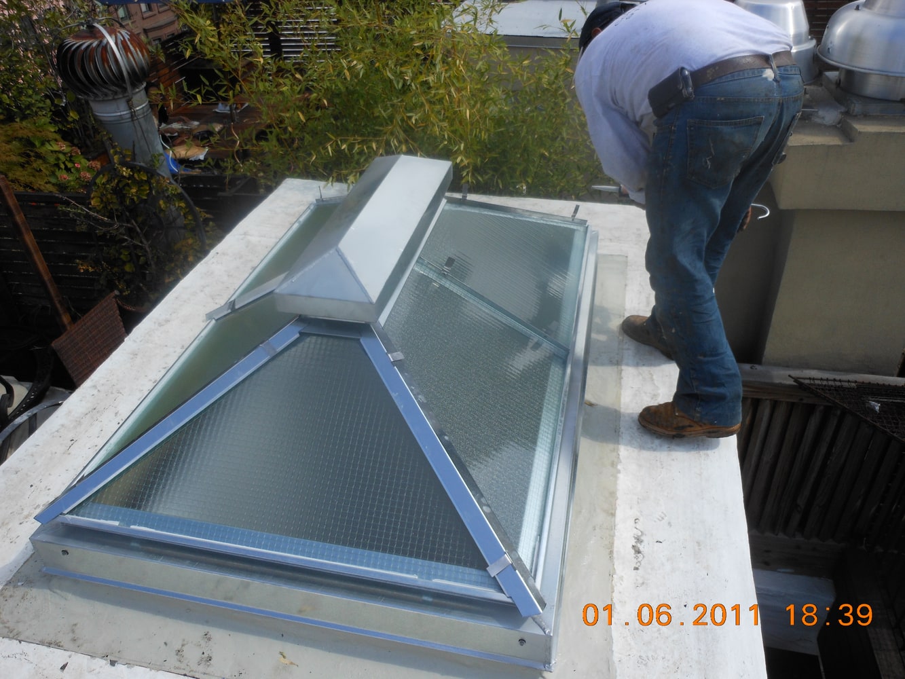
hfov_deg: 63.4
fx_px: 732
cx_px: 452
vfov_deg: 49.8
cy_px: 340
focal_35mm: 28
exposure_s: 1/1000
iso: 80
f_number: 3.7
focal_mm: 5
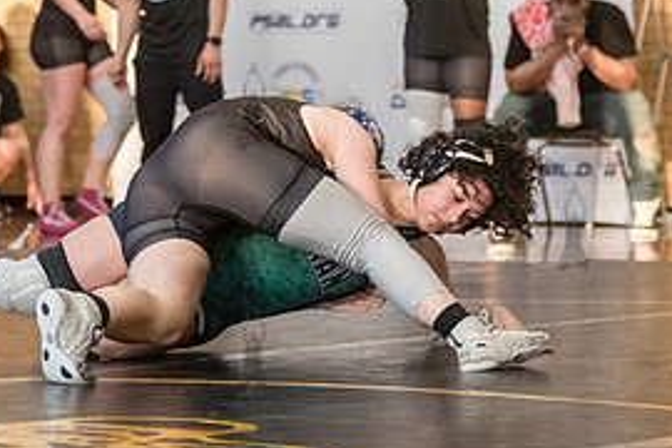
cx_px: 251
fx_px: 3733
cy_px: 106
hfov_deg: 10.3
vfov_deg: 6.9
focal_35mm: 200
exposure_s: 1/400
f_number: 3.5
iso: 5000
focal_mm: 92
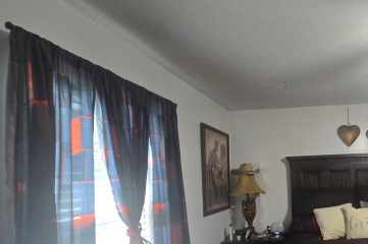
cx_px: 316
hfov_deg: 62.6
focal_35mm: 25
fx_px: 255
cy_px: 181
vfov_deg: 49.3
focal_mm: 2.2
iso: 320
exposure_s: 1/60
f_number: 2.2
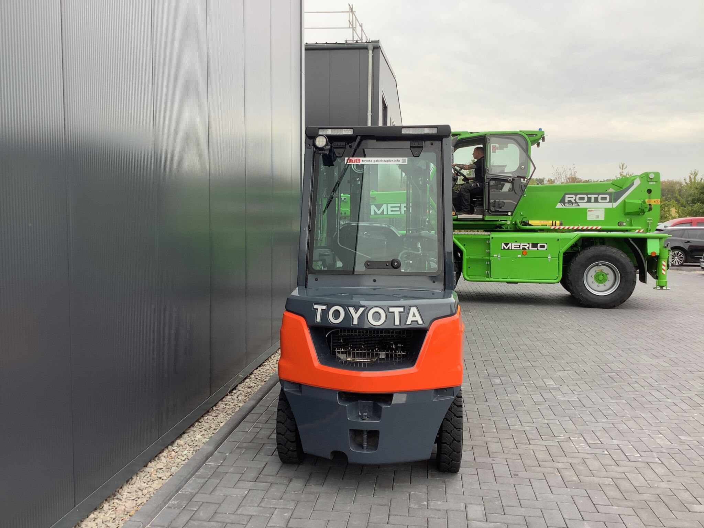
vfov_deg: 45.4
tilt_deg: -4.4
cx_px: 352
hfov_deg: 58.4
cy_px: 264
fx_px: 630
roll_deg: -0.1
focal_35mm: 31
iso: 32
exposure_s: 1/120
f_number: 2.4
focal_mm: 3.3
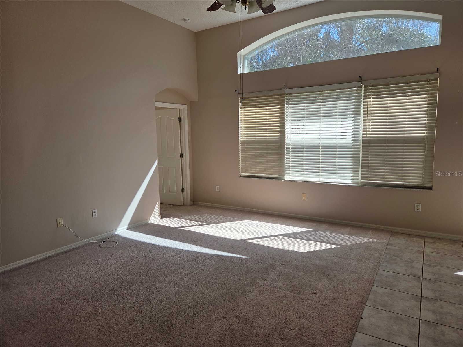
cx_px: 232
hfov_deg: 73.9
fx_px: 308
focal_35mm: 23
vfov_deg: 58.9
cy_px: 174
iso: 80
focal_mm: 5.4
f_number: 1.8
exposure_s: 1/1343
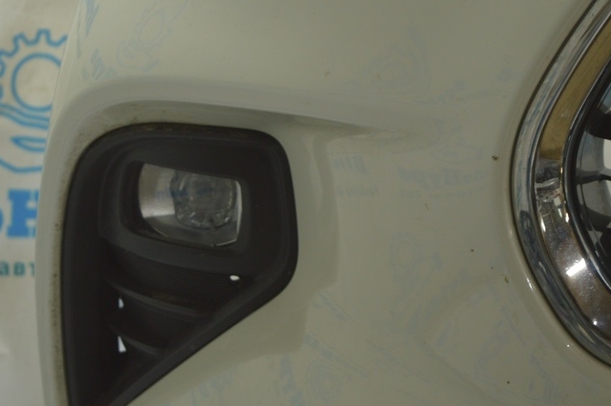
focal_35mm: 119
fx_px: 2013
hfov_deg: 17.2
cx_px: 202
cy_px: 191
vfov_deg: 11.5
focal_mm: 55
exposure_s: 1/20
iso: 400
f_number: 5.6
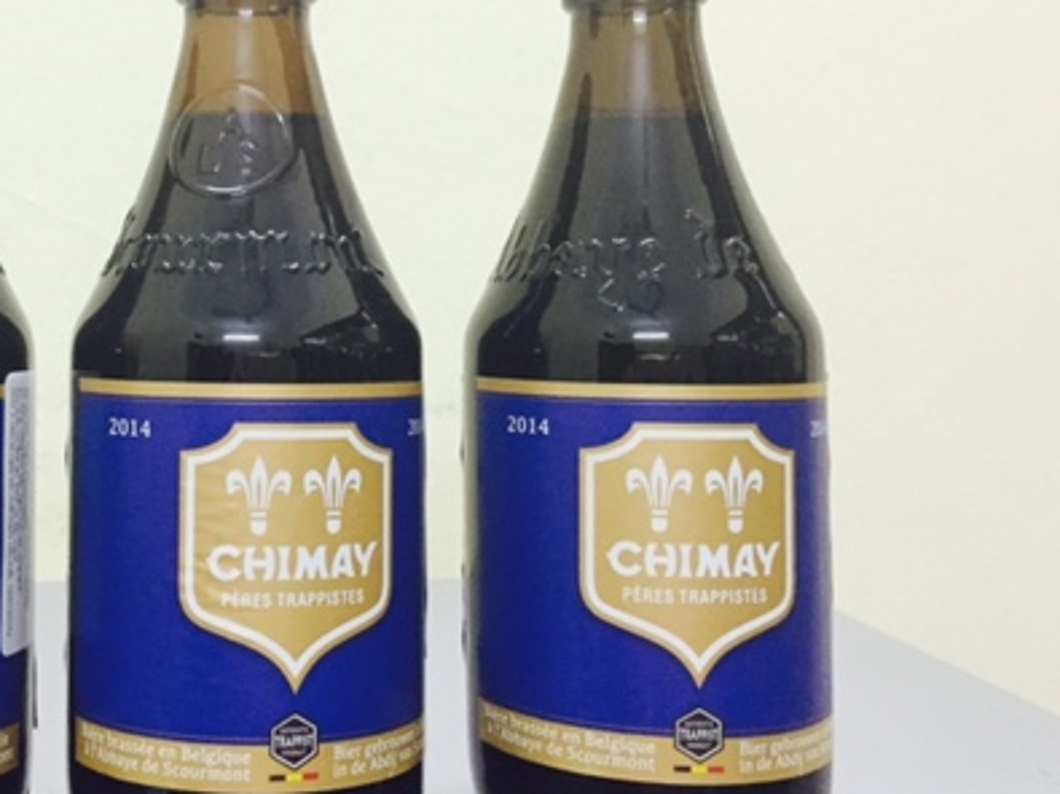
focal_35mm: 47
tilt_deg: +0.9
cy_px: 295
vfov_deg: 30.7
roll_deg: -2.0
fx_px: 1439
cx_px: 252
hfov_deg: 39.3
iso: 250
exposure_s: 1/33
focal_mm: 4.15
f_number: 2.2
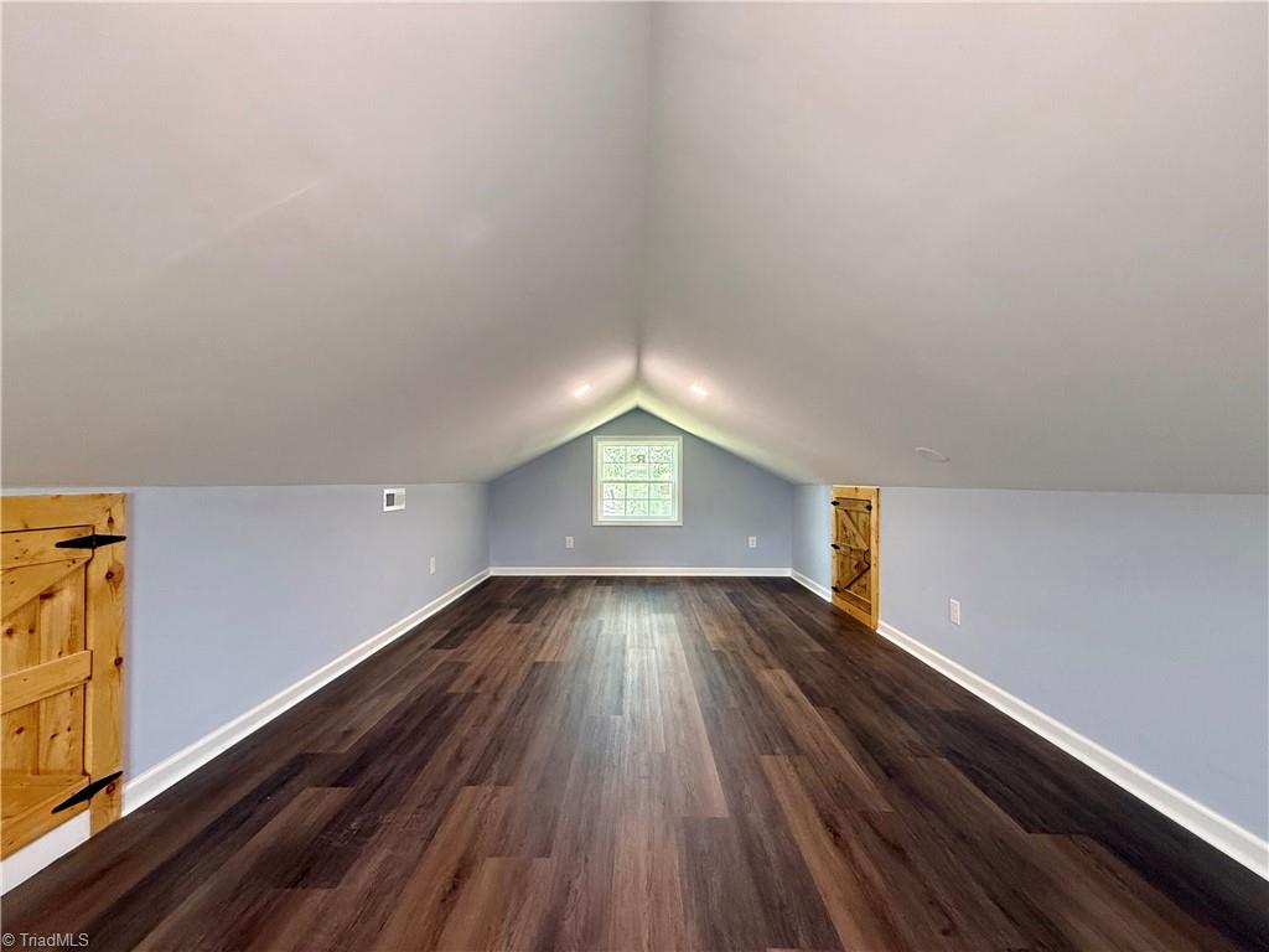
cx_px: 634
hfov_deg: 102.1
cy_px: 476
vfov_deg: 85.7
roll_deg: -0.2
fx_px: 513
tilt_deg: +0.3
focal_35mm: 14
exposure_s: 1/120
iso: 400
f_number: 2.2
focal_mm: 2.22
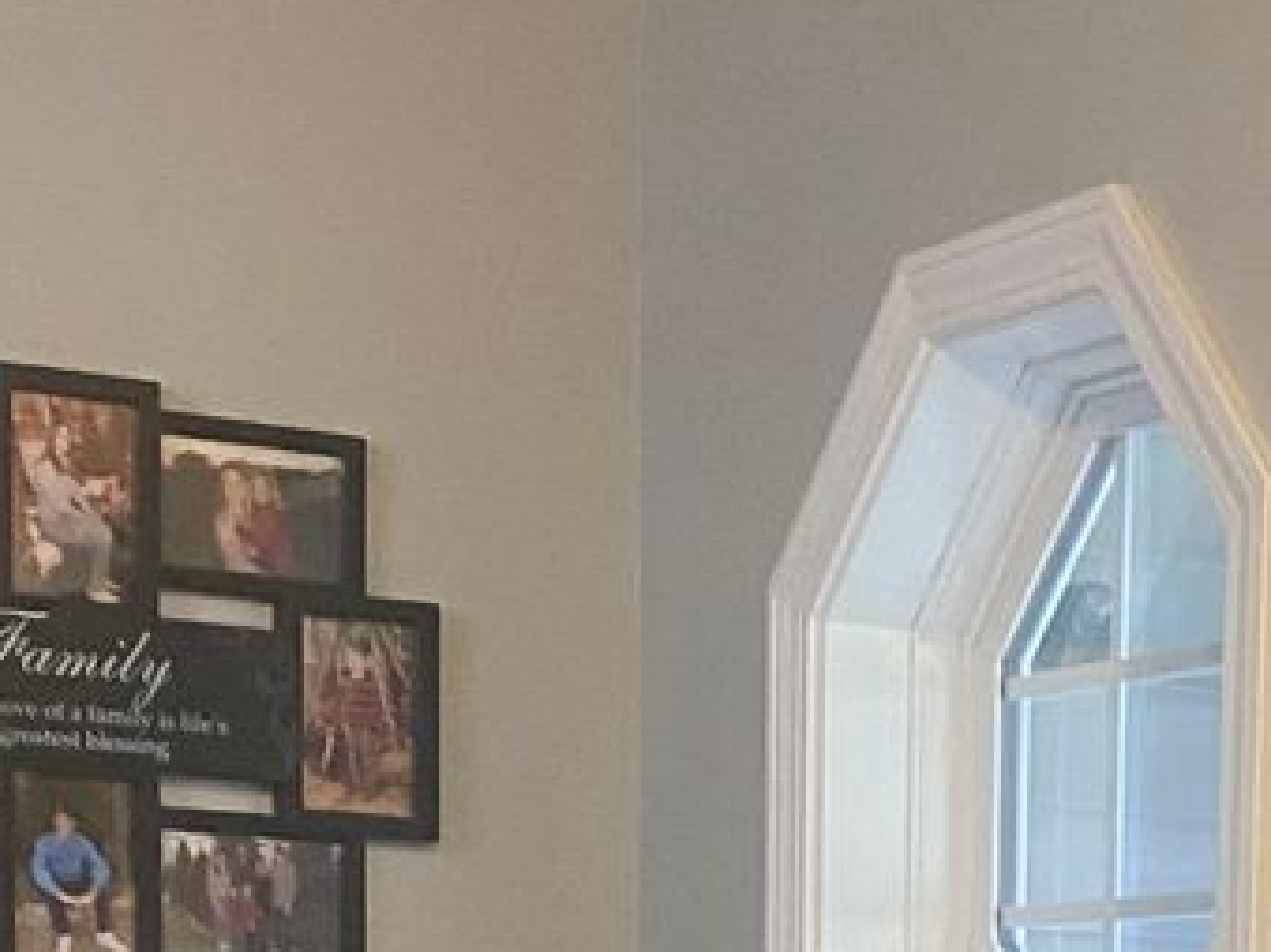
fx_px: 4221
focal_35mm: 115
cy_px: 1975
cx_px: 1190
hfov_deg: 16.8
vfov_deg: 11.5
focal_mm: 4.25
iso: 500
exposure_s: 1/40
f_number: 1.8
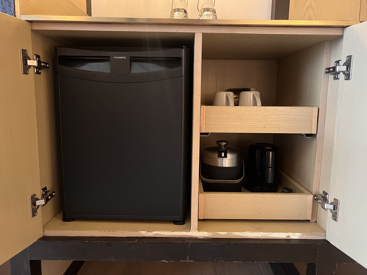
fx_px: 276
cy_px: 138
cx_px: 184
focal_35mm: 26
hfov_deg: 67.3
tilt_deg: -8.7
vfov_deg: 53.1
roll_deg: -0.7
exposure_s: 1/33
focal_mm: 5.7
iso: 640
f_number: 1.5
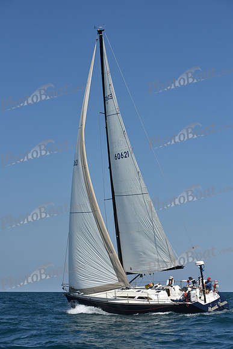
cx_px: 116
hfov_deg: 19.5
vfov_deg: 28.8
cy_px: 174
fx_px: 679
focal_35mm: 70
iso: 250
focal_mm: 70
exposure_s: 1/1600
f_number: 8
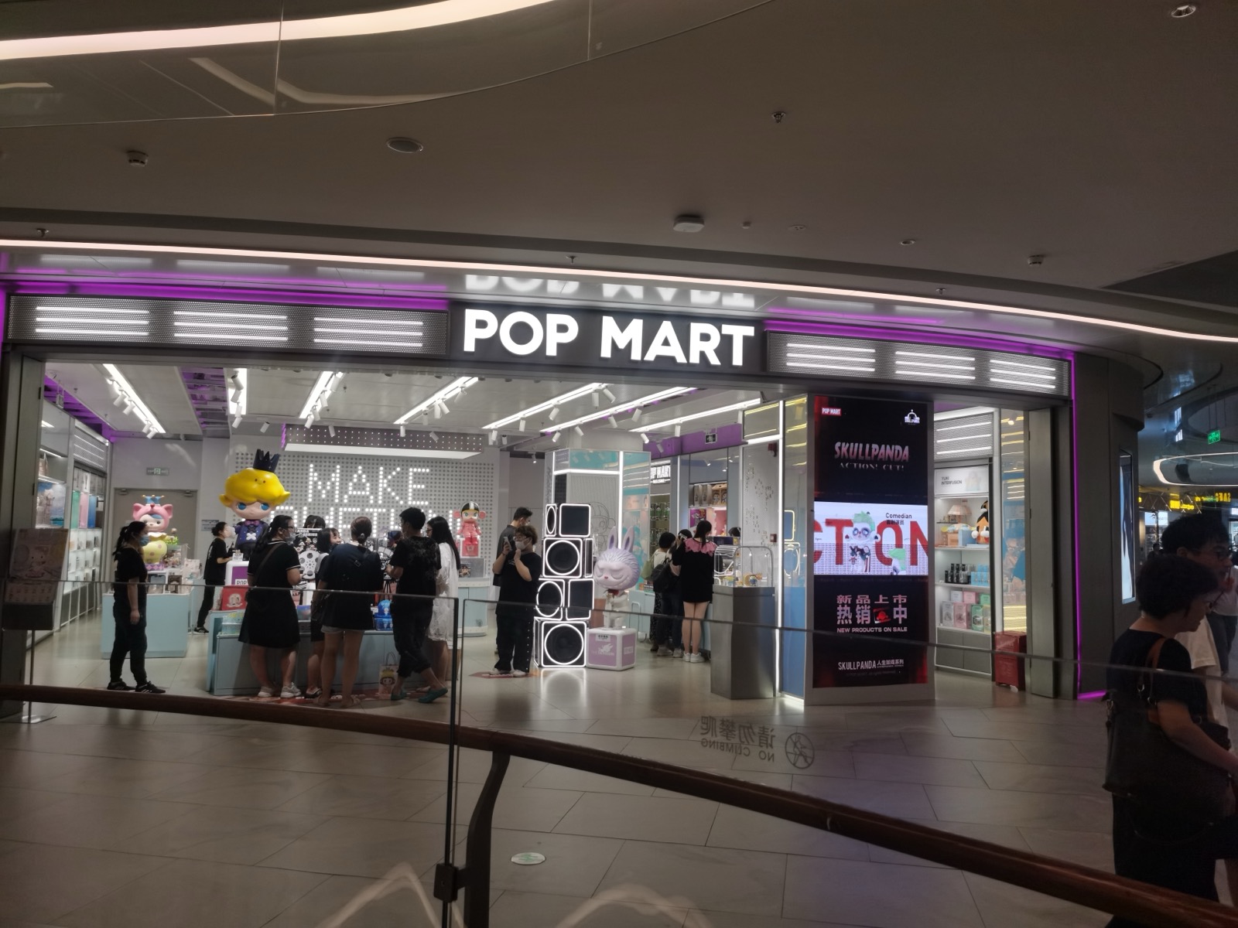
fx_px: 966
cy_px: 464
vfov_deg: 51.4
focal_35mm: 27
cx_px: 619
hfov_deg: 65.3
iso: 50
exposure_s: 1/342
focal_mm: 5.56
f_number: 1.6
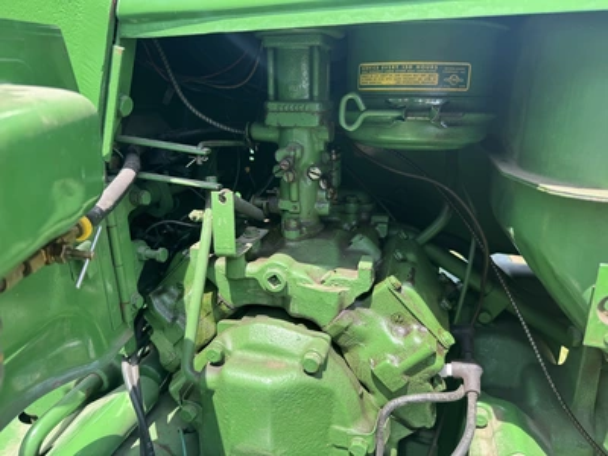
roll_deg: +0.1
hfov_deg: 71.6
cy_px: 228
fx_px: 422
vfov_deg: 56.8
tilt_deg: -18.2
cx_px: 304
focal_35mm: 24
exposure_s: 1/553
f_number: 1.78
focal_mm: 6.76
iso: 80
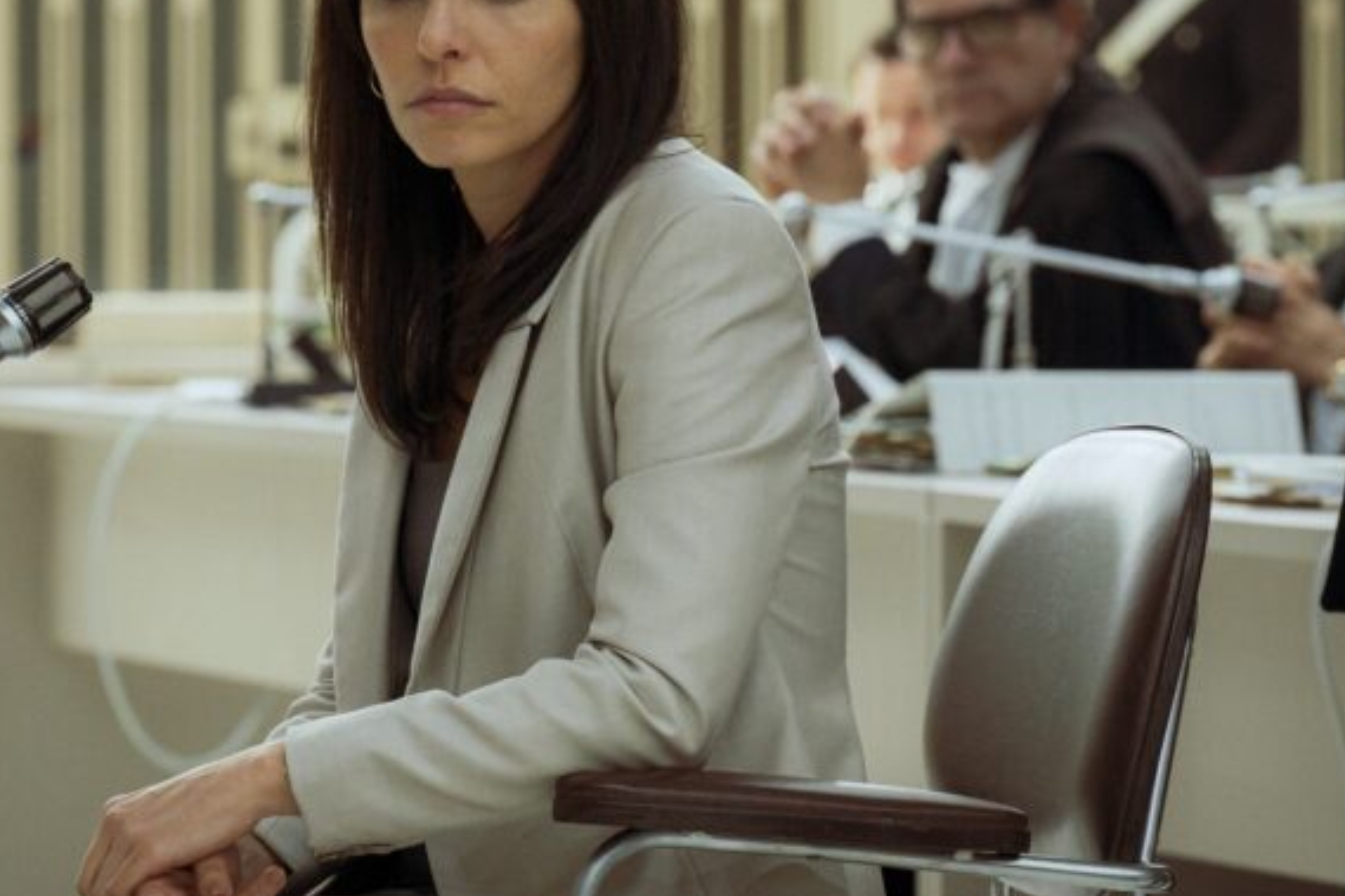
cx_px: 579
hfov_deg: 8.7
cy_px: 363
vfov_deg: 5.8
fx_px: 8814
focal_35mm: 236
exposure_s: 1/100
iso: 5000
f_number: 8
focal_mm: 175
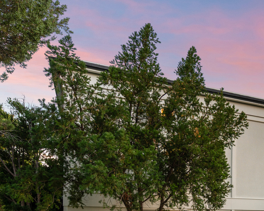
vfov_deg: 34.7
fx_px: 315
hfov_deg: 40.7
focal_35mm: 40
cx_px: 255
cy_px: 196
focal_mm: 15.5
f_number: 7.1
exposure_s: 1/13
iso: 400
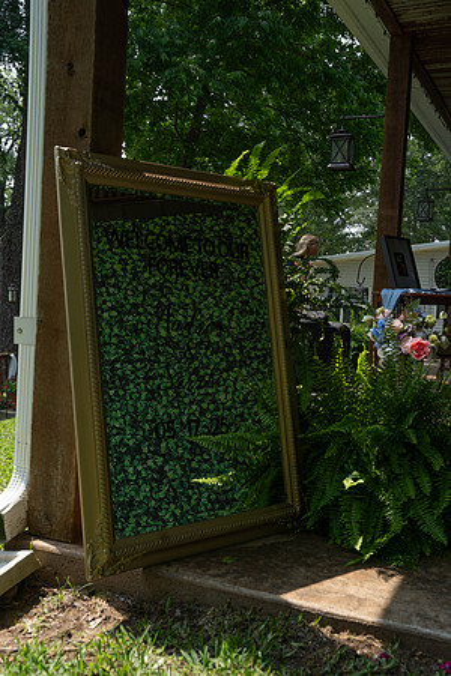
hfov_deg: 33.6
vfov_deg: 48.8
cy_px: 338
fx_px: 746
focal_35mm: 40
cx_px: 226
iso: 200
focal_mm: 39.7
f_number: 6.3
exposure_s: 1/400
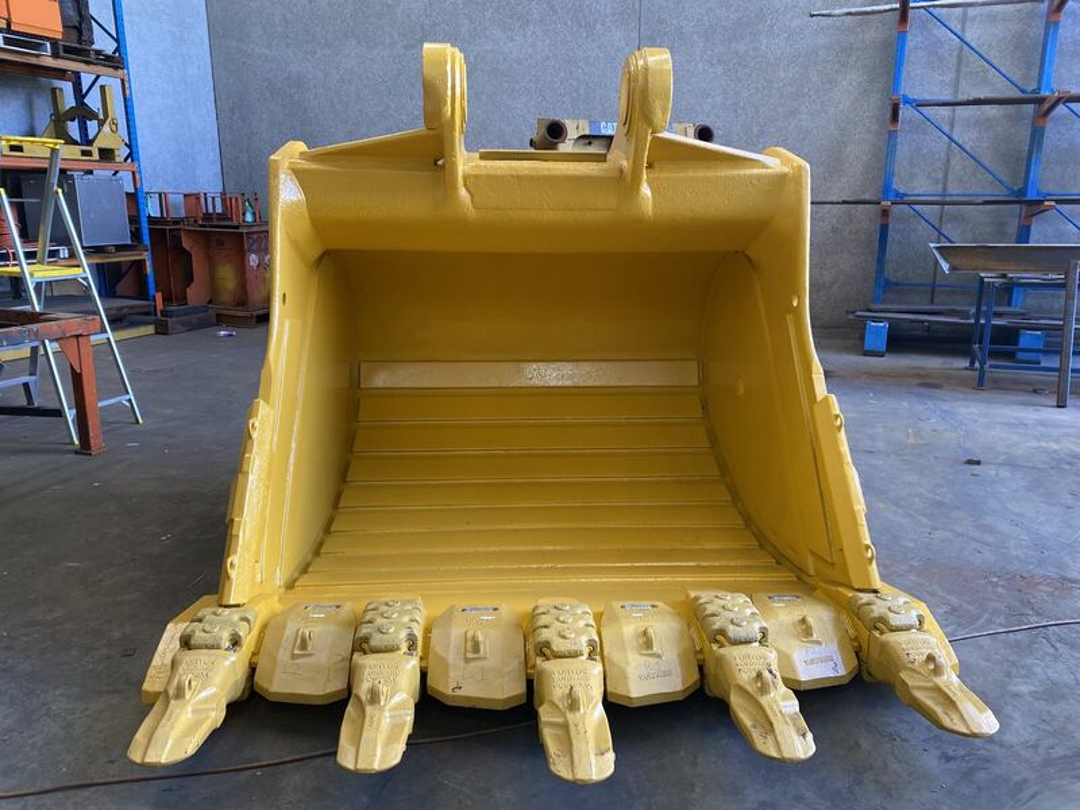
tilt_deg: -14.0
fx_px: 811
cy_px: 405
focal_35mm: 26
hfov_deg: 67.3
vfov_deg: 53.1
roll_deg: +0.6
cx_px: 540
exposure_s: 1/102
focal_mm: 4.25
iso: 125
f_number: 1.8
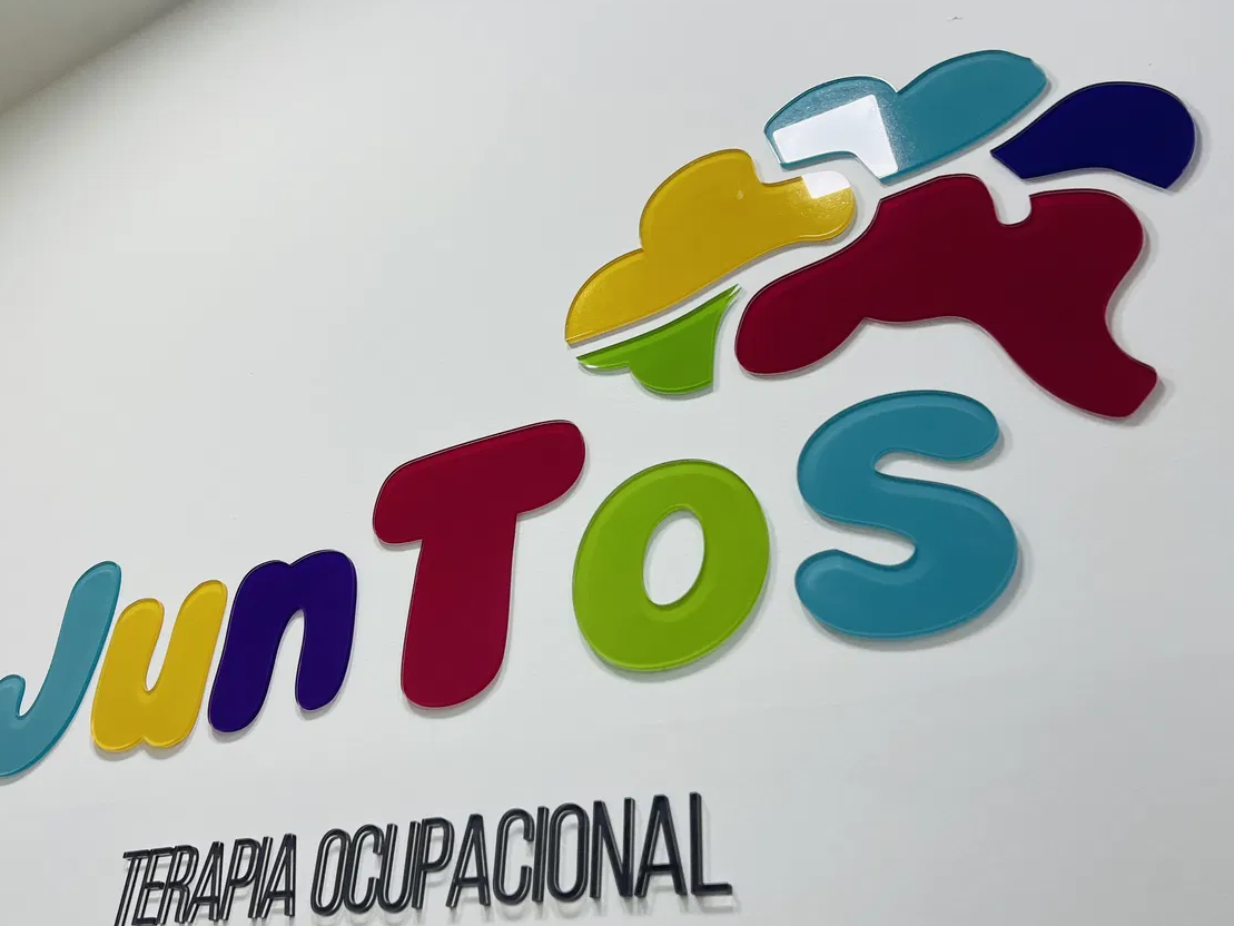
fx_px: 1070
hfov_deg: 59.8
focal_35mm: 30
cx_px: 542
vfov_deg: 46.8
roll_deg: -3.9
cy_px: 502
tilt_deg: +32.3
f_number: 1.5
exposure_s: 1/120
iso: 80
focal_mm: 5.7
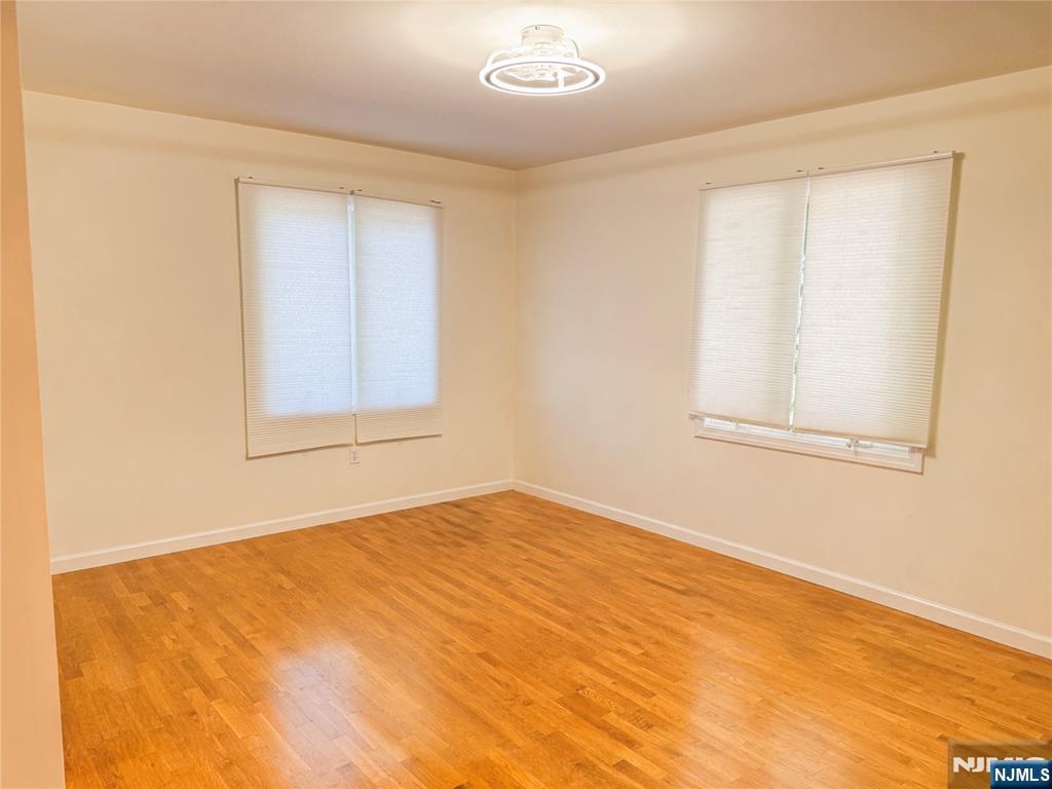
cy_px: 394
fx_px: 729
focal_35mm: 24
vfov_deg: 56.8
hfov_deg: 71.6
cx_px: 526
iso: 125
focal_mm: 6.76
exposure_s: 1/120
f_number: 1.78
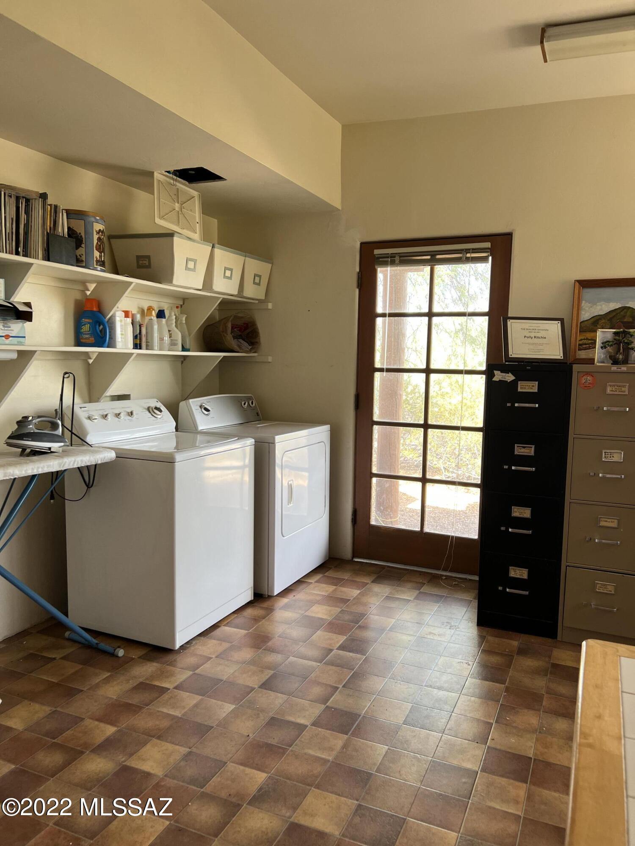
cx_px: 318
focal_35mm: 26
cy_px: 423
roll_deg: -1.6
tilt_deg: -5.7
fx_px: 636
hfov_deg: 53.1
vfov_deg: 67.3
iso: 64
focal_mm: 5.7
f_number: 1.5
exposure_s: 1/121
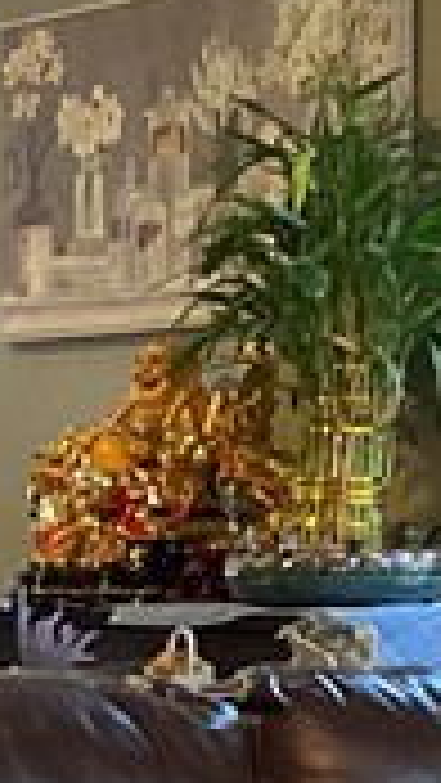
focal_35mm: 186
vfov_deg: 11.5
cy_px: 729
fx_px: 3863
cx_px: -14
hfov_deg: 6.5
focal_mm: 3
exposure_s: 1/40
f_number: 1.8
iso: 250
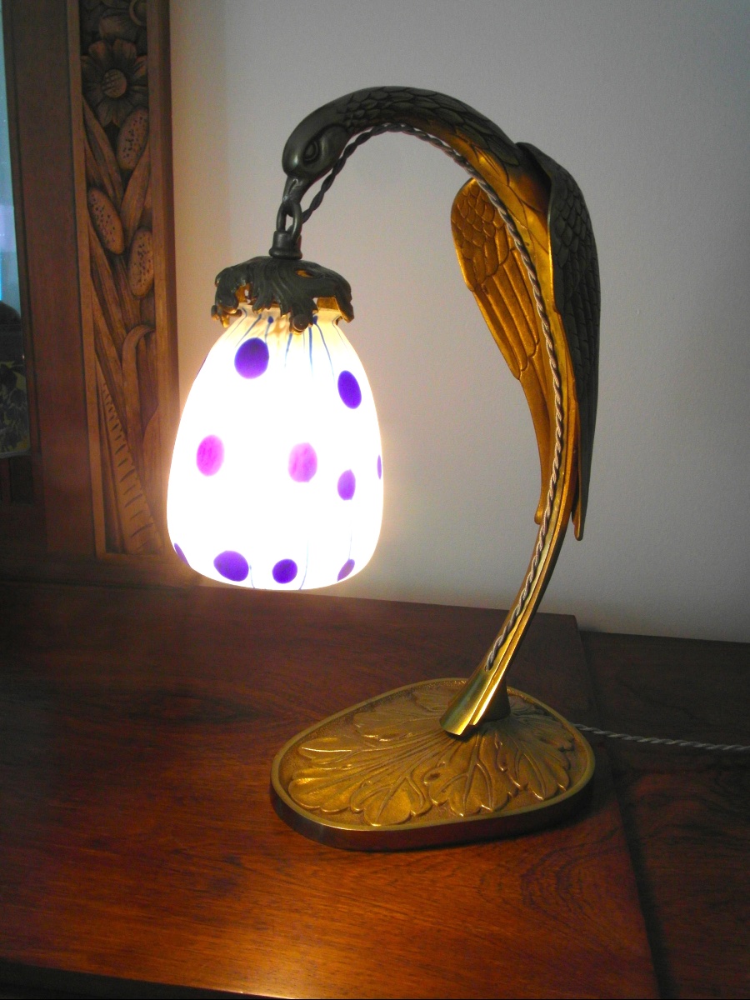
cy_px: 500
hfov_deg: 44.2
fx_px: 924
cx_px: 375
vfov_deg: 56.8
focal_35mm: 32
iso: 160
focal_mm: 5.3
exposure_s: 1/30
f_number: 5.6
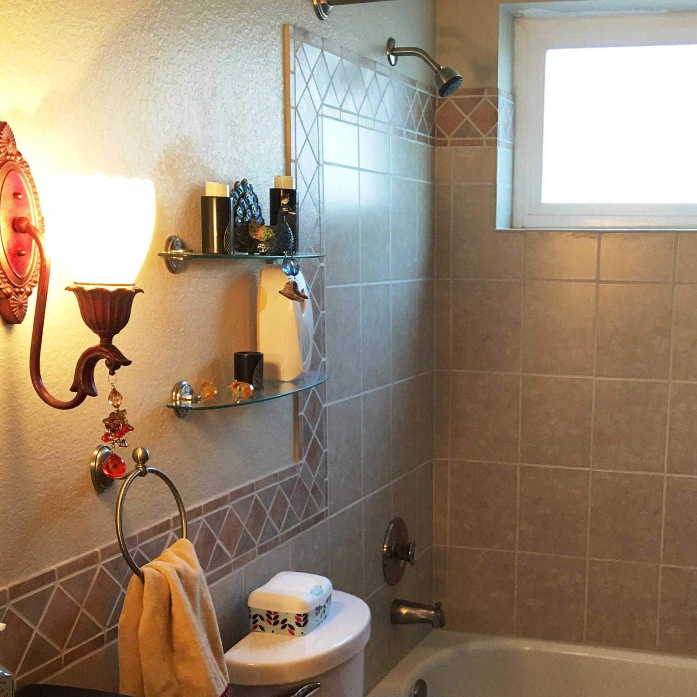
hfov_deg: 34.3
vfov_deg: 34.3
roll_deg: -1.2
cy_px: 480
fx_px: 1116
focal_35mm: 49
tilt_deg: -11.0
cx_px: 476
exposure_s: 1/15
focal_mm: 4.15
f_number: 2.2
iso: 40
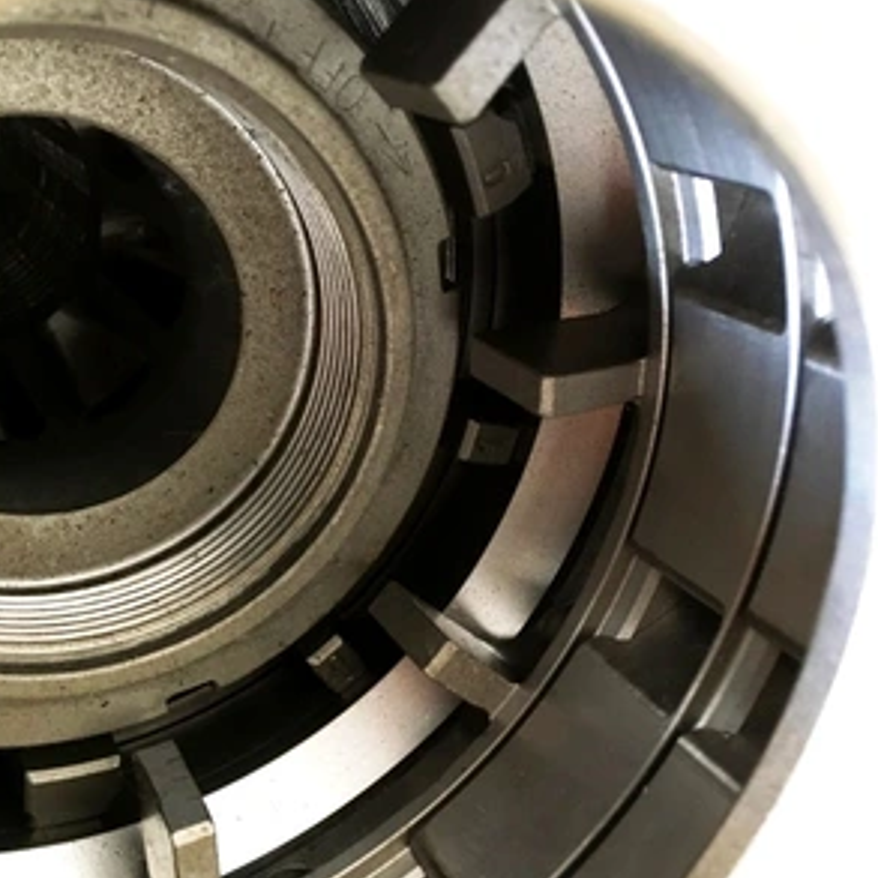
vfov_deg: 47.1
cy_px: 500
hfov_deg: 47.2
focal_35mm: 35
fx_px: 1004
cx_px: 432
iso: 200
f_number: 2.2
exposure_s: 1/20
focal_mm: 4.15
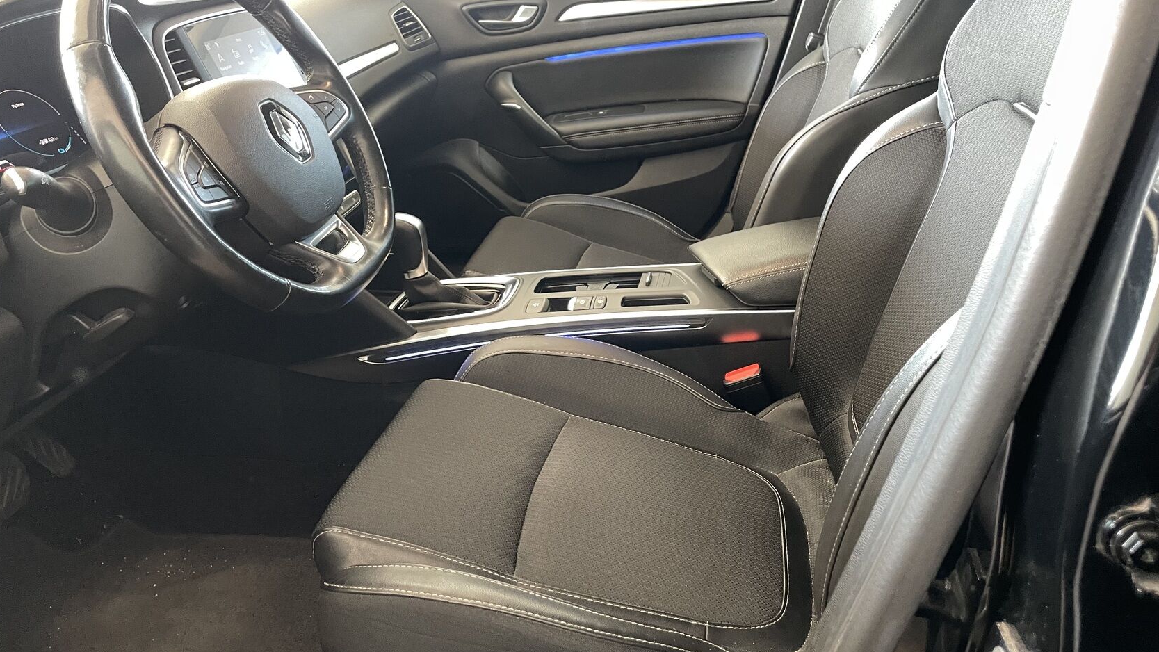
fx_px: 891
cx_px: 573
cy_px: 300
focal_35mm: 29
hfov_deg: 66.1
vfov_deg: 40.2
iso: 320
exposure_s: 1/60
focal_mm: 4.2
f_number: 1.6
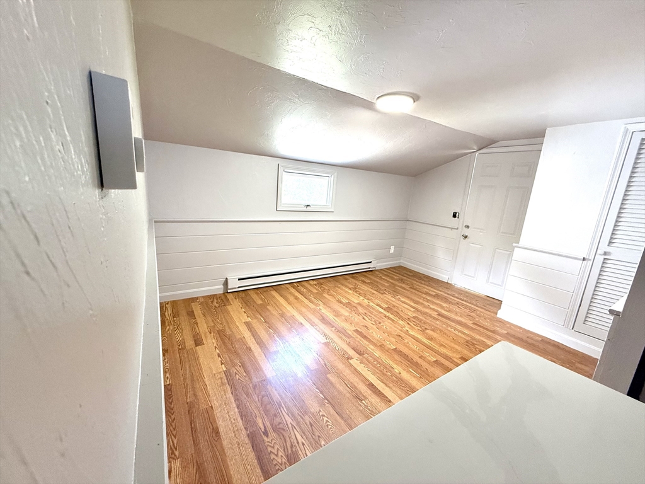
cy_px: 242
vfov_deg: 85.7
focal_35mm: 14
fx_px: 261
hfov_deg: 102.1
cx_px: 322
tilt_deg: -12.6
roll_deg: -4.5
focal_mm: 2.22
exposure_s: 1/99
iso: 320
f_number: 2.2
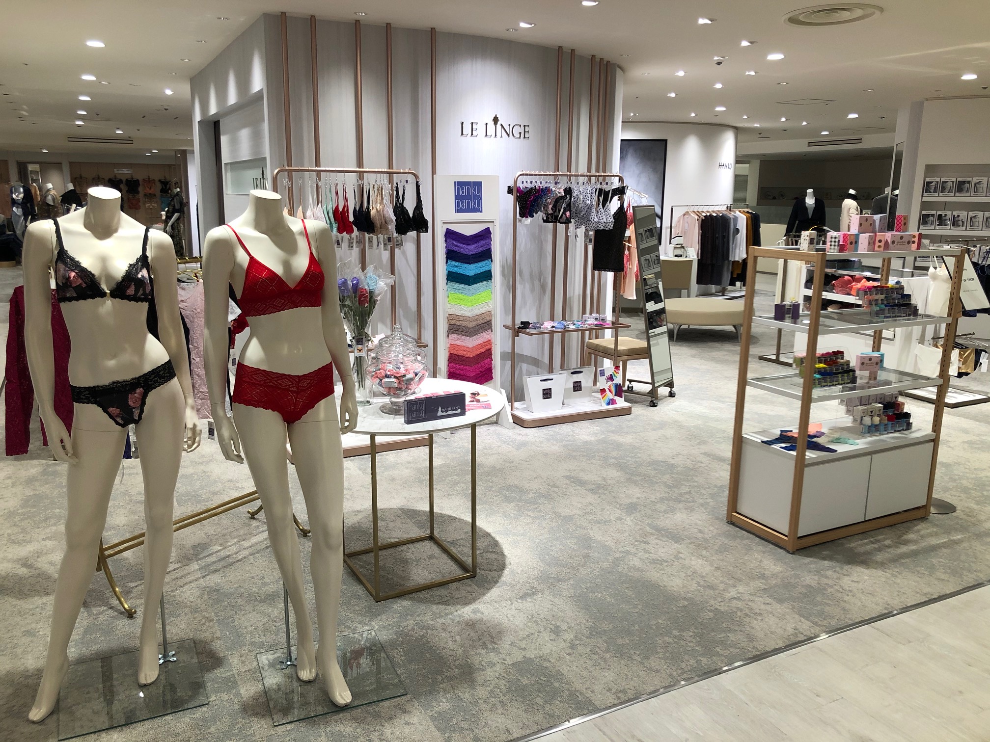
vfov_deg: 49.7
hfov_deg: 63.4
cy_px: 371
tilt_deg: -11.4
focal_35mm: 28
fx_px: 801
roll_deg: +0.1
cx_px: 495
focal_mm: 3.99
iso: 25
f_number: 1.8
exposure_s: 1/33
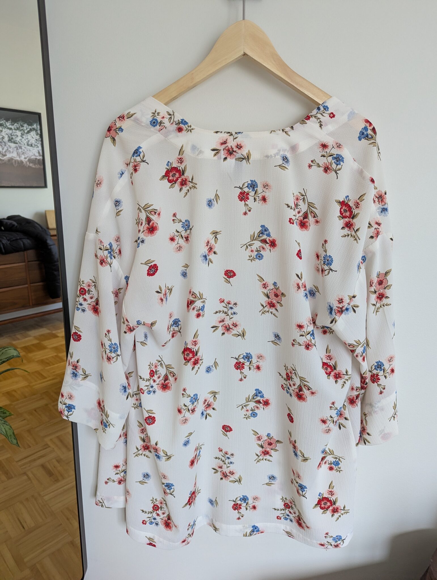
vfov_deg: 71.5
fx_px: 403
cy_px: 290
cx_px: 218
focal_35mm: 24
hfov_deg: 56.9
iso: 204
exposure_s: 1/55.4
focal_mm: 6.81
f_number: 1.85
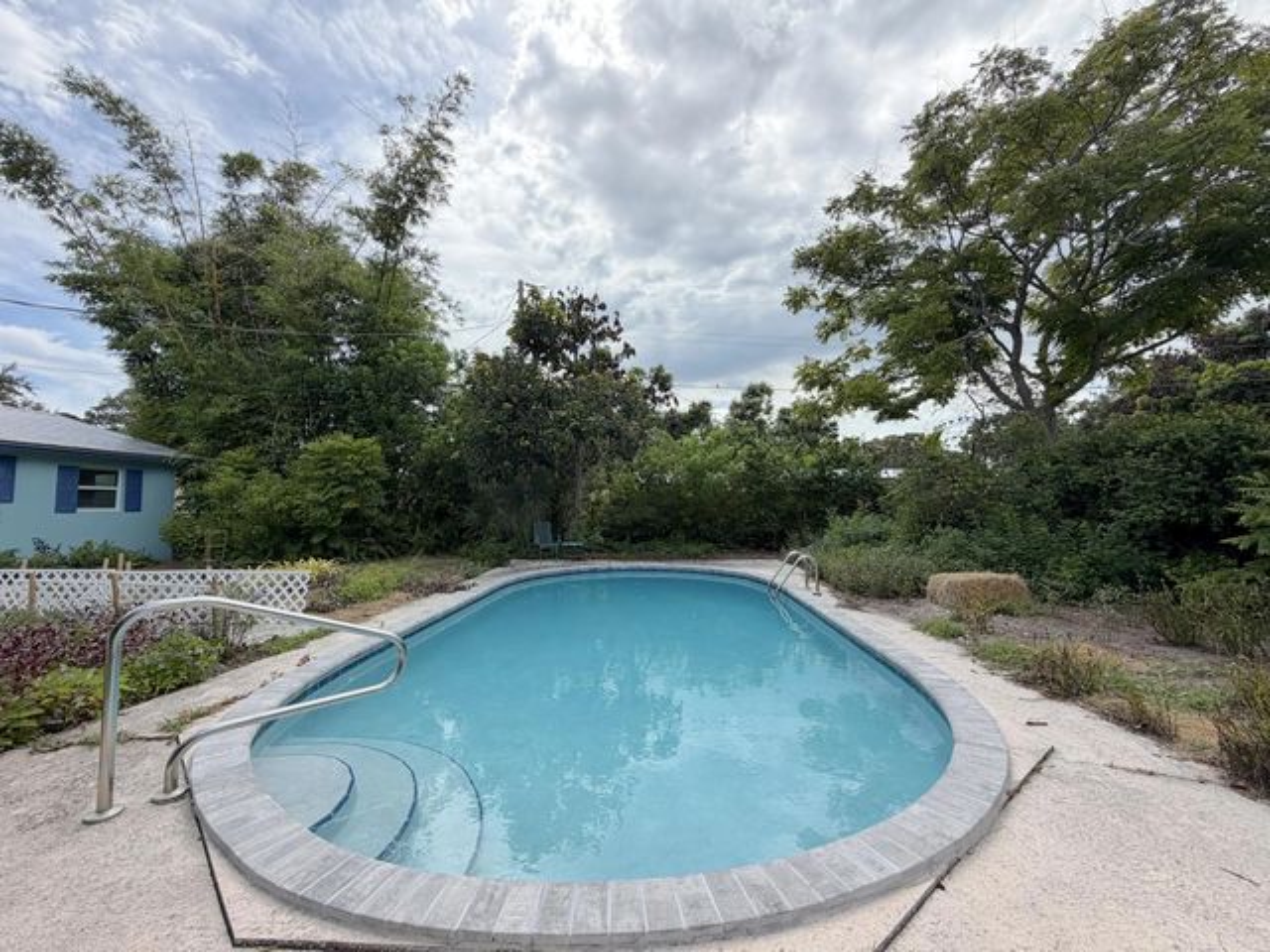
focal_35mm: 14
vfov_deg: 85.7
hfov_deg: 102.1
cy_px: 476
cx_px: 635
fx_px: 514
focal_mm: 2.22
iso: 25
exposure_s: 1/1145
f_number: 2.2
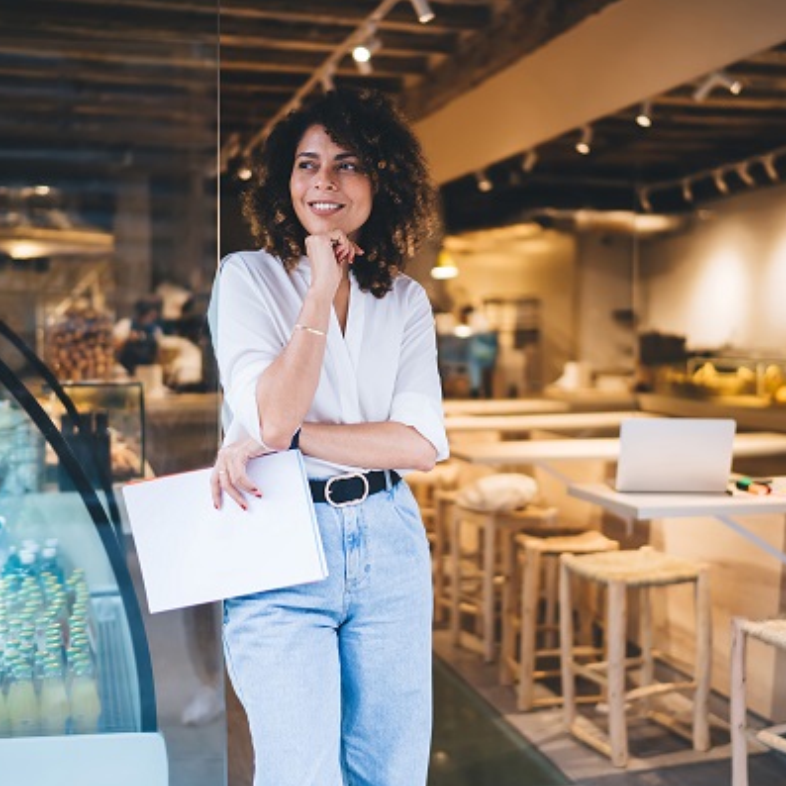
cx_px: 461
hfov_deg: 37.4
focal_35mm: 45
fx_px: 1156
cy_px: 394
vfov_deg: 37.6
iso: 400
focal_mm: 35
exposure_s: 1/500
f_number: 1.4
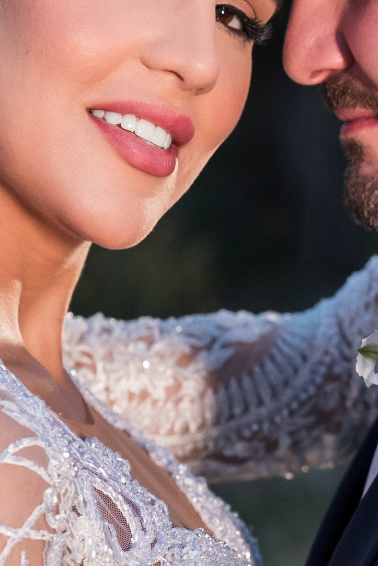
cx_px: 317
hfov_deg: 8.1
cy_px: 441
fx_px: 2675
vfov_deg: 12.0
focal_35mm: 170
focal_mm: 48
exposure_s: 1/200
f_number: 3.2
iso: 2200
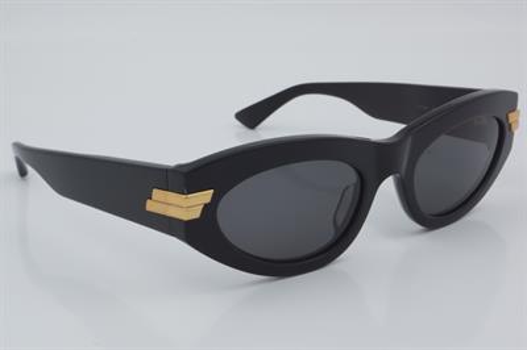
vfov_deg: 18.2
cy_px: 175
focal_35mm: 75
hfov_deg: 27.0
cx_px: 264
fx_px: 1097
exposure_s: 1/4
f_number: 32
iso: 100
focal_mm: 50
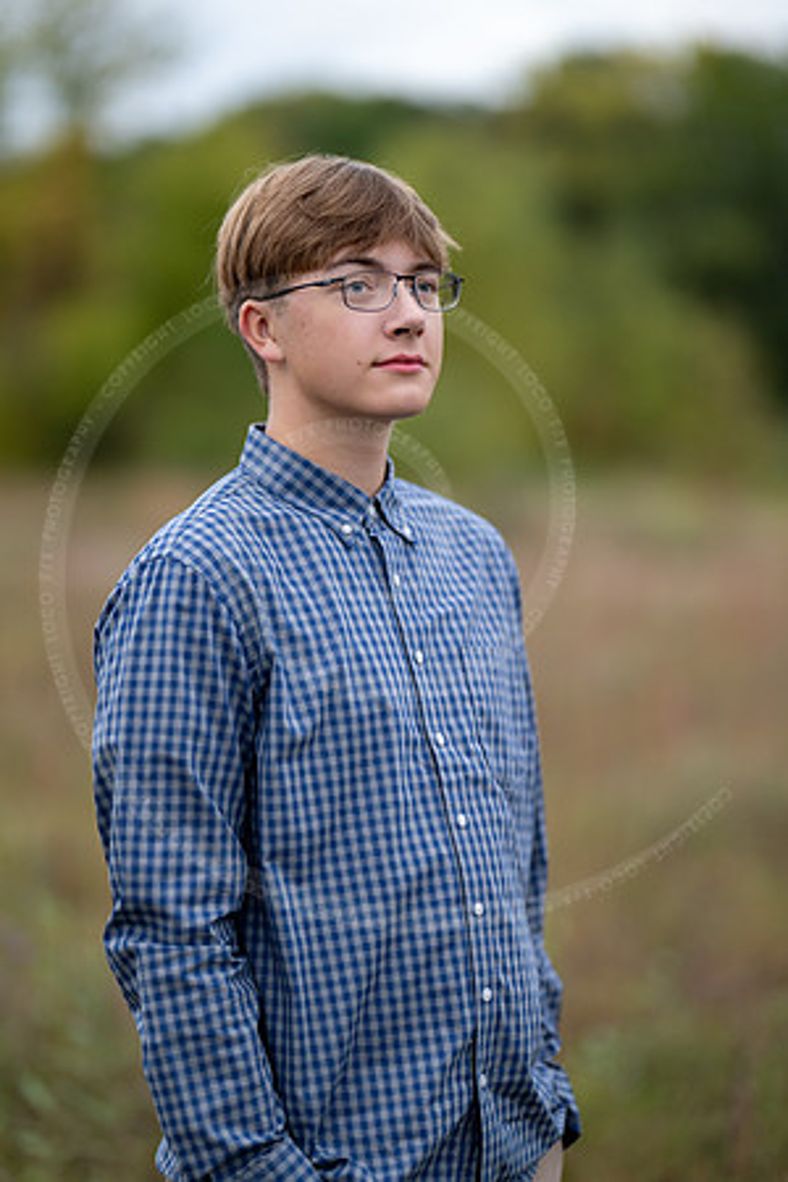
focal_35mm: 85
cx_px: 394
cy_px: 591
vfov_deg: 23.9
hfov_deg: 16.1
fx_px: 2791
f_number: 1.3
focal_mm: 85
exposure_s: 1/400
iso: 500
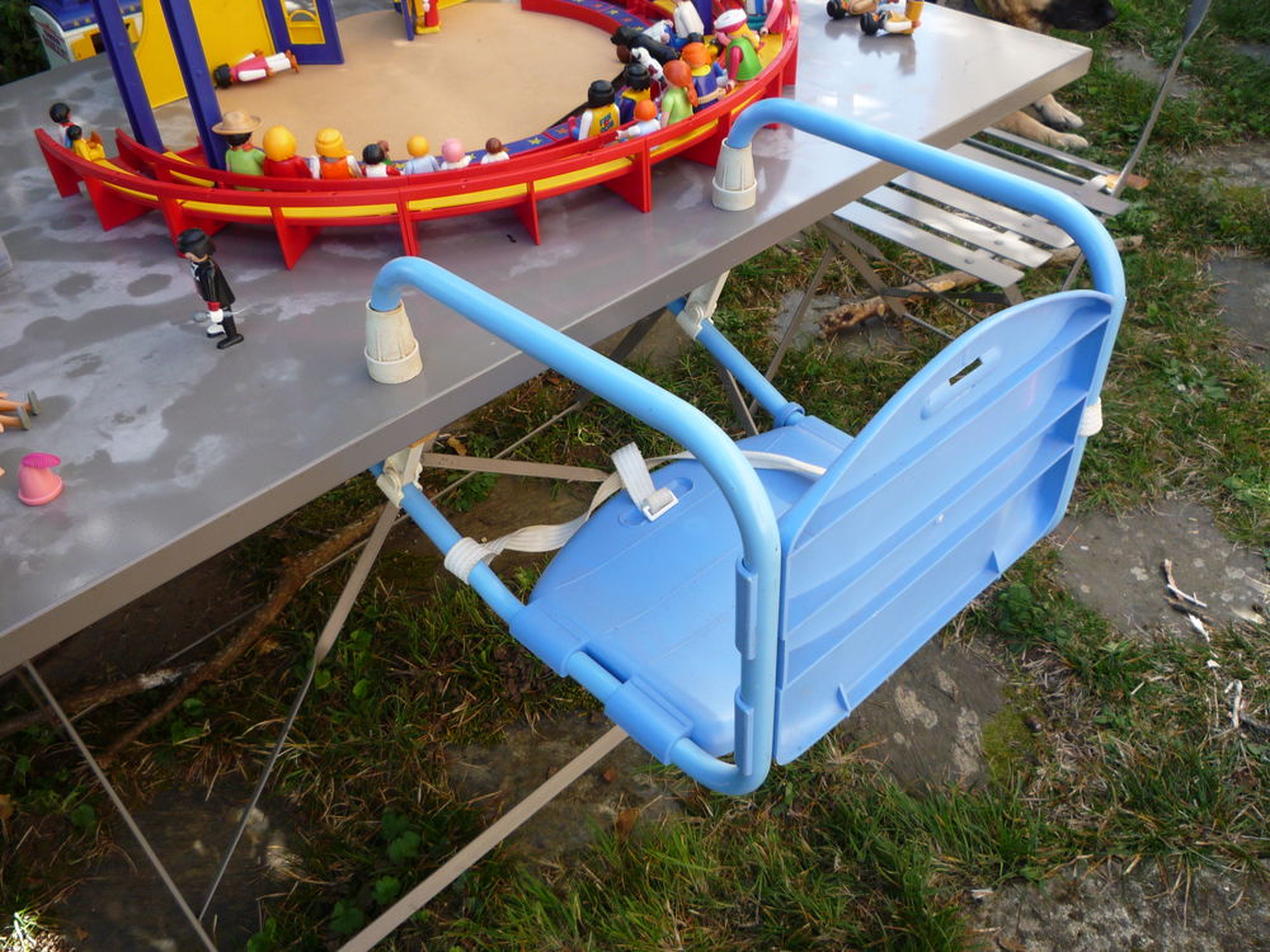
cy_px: 476
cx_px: 635
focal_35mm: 30
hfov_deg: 60.0
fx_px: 1101
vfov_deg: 46.8
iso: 100
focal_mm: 5.2
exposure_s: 1/80
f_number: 3.3
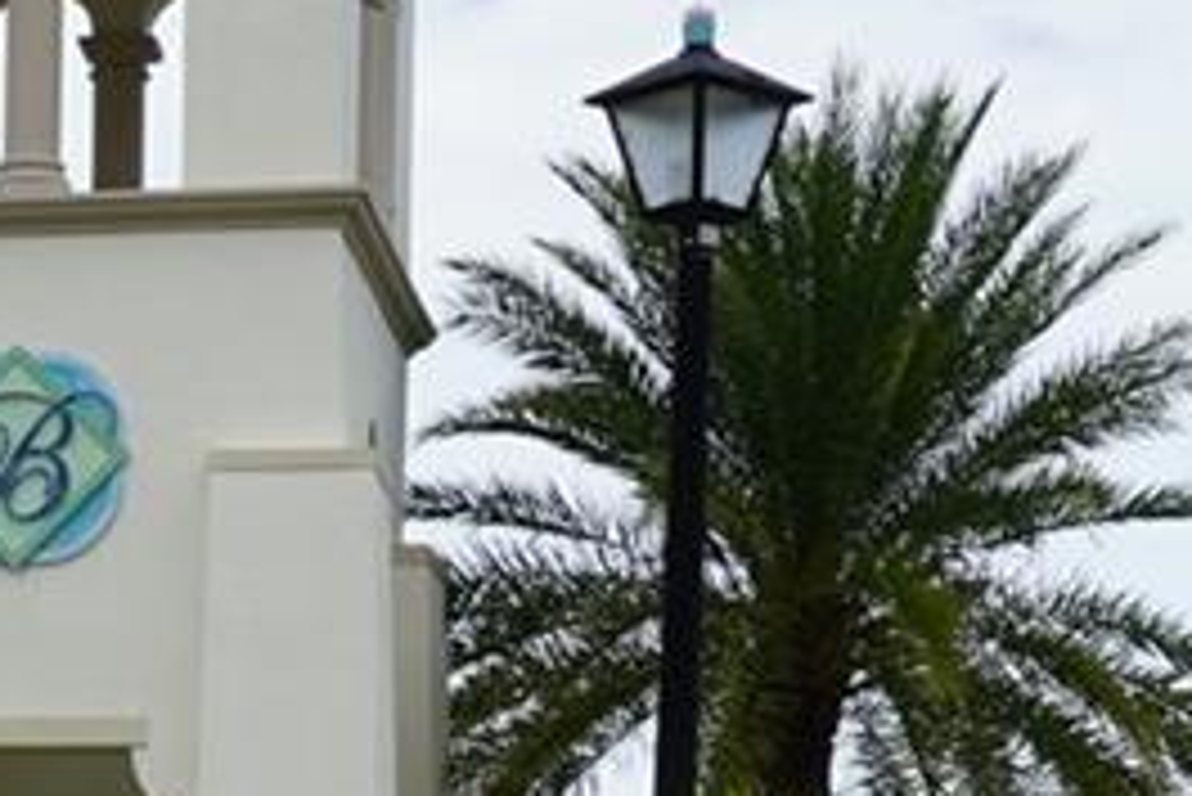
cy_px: 1088
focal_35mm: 199
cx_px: -315
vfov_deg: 6.8
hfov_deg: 10.1
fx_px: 6592
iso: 100
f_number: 10
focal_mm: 22
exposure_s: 1/160
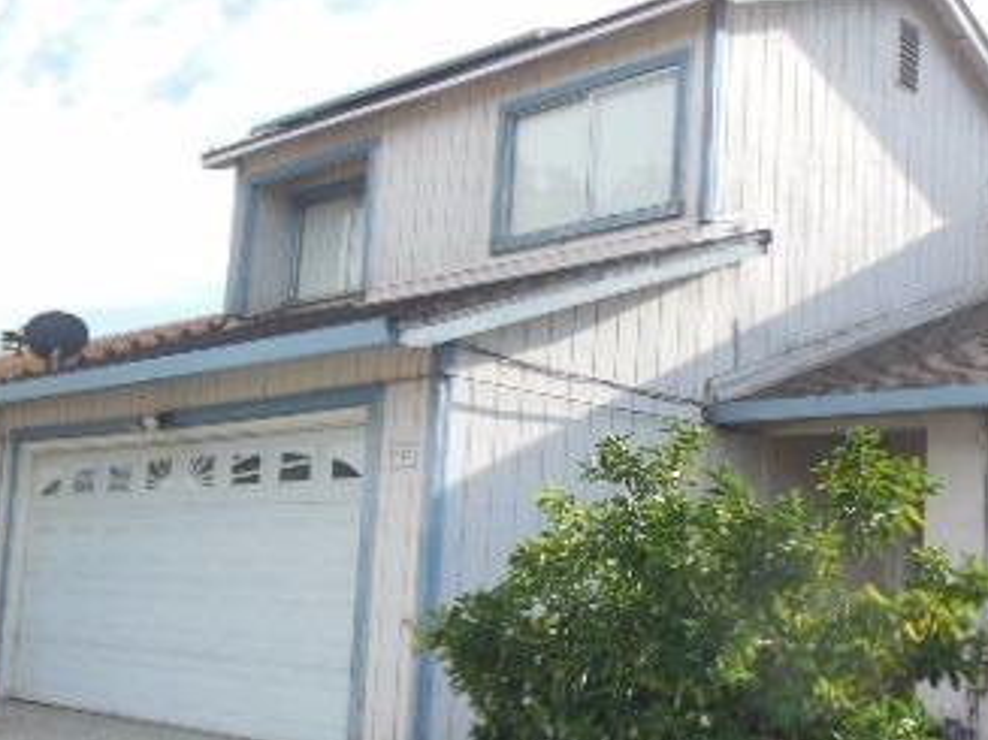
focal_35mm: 49
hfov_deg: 38.8
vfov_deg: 29.3
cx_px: 589
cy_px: 523
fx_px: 1398
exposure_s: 1/640
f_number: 3.2
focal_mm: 4.5
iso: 125
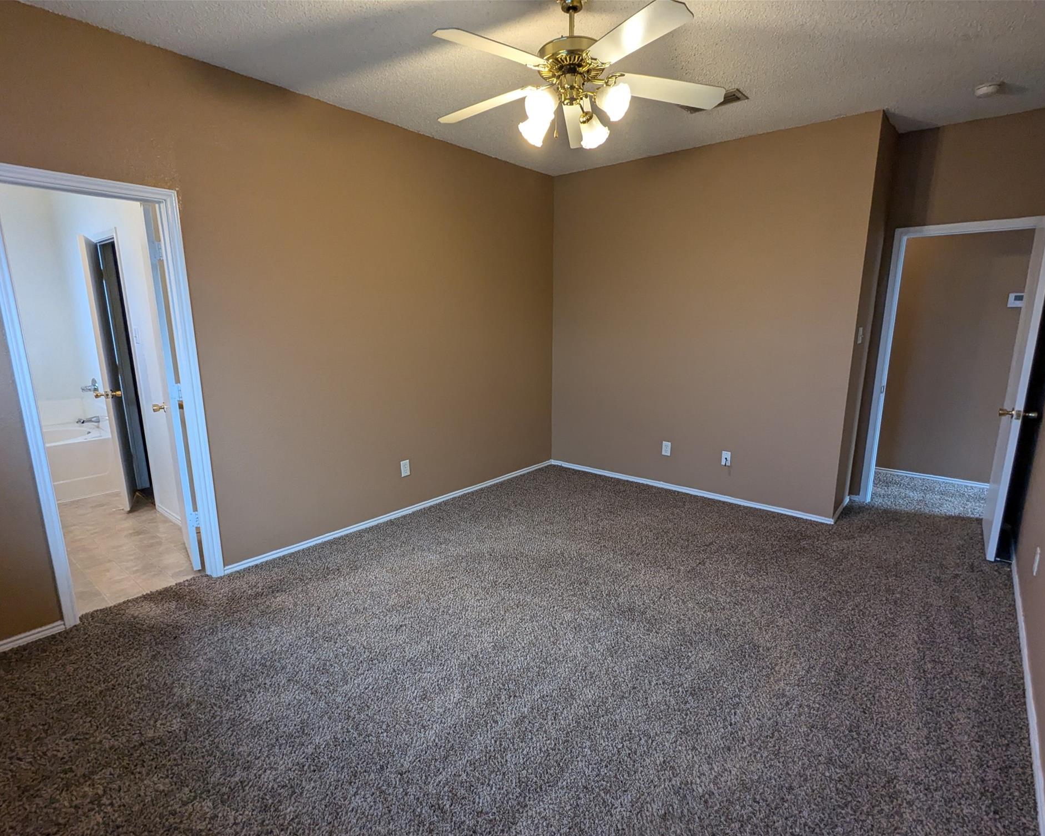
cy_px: 427
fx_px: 526
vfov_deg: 76.9
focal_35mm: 17
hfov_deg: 89.6
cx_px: 532
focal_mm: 2.35
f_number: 2.2
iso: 183
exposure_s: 1/120
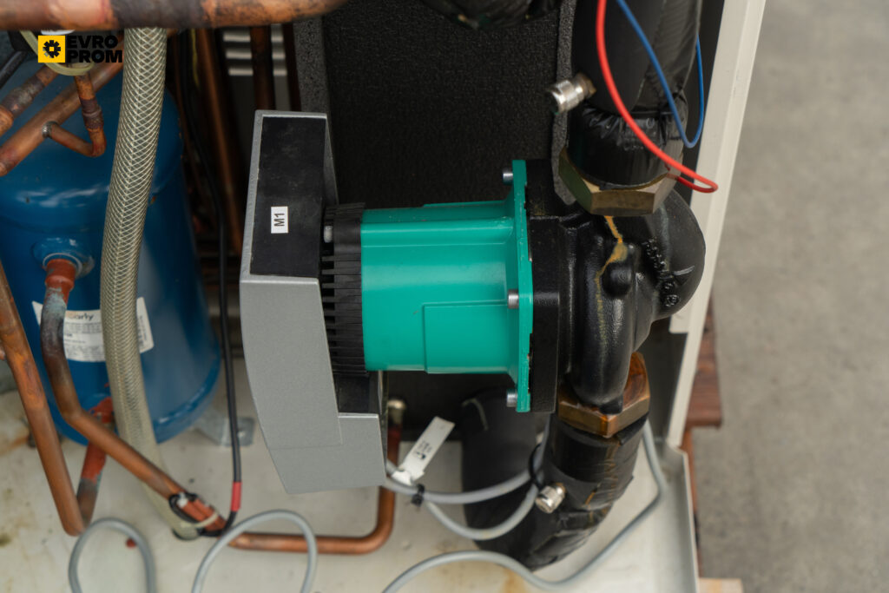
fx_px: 1581
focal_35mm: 64
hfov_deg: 31.4
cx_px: 444
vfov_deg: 21.2
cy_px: 296
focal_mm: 64
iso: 320
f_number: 7.1
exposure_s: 1/60
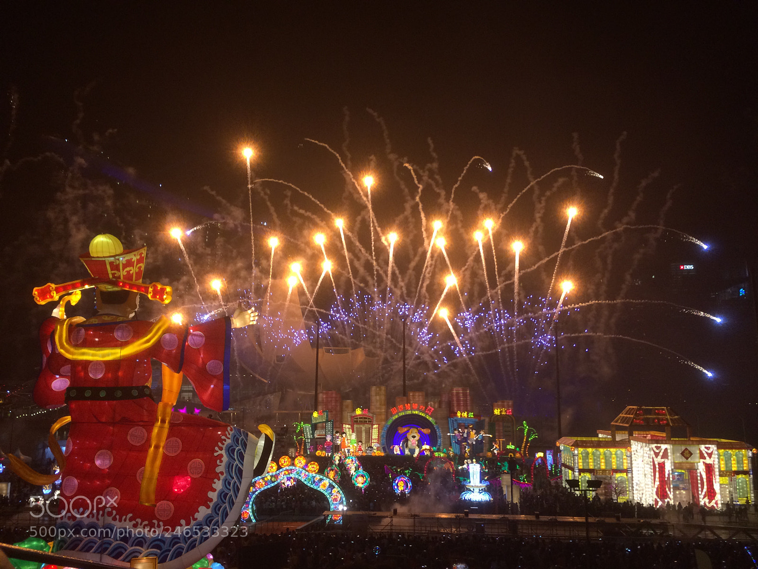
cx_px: 379
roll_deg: -0.2
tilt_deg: +8.2
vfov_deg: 48.2
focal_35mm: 29
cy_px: 284
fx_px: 635
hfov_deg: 61.7
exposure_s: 1/33
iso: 80
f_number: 2.2
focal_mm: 4.15
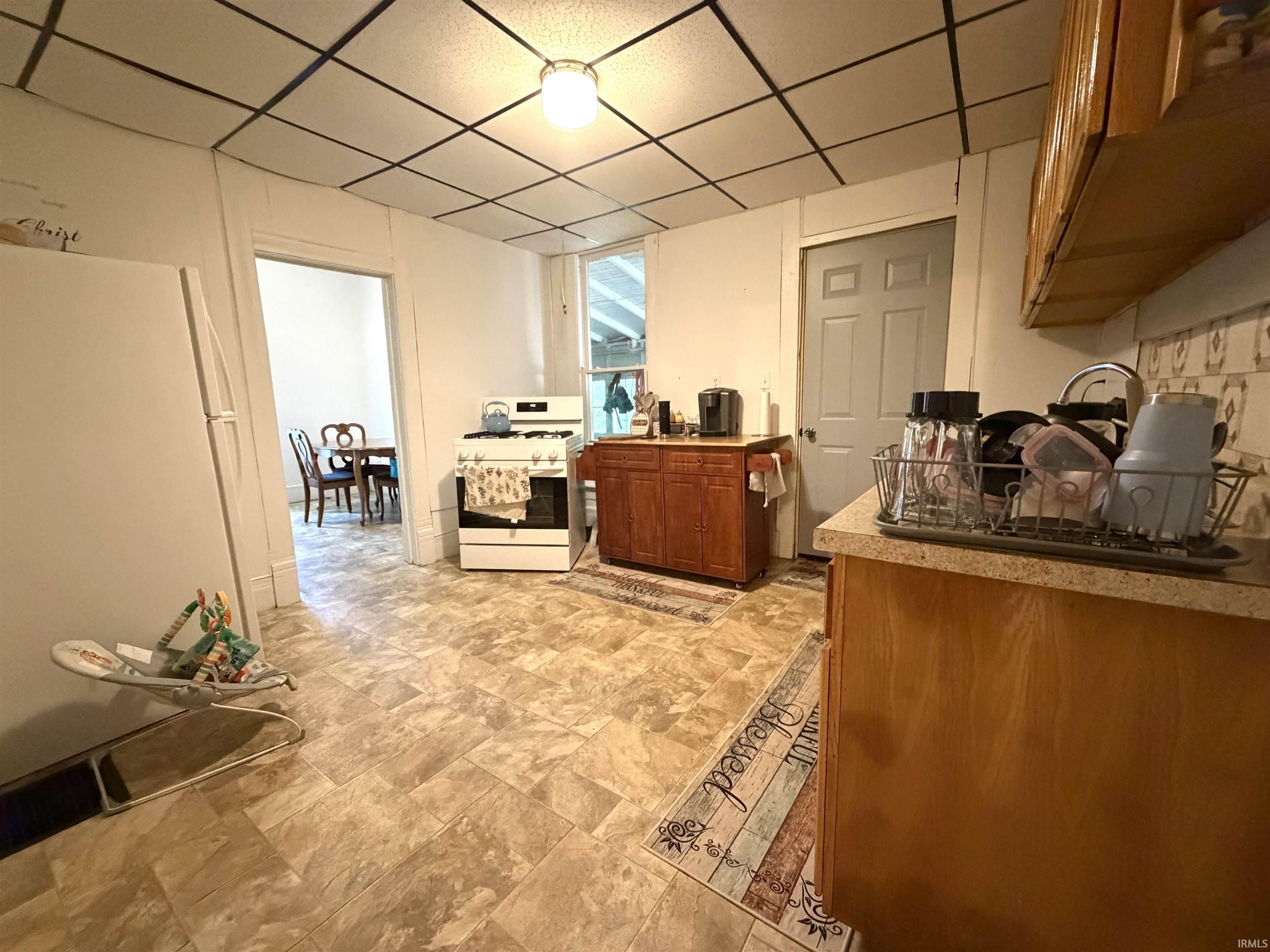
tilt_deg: -7.1
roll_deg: +1.2
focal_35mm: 14
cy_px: 476
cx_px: 635
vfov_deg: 85.7
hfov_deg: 102.1
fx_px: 514
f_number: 2.2
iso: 1000
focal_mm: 2.22
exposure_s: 1/60
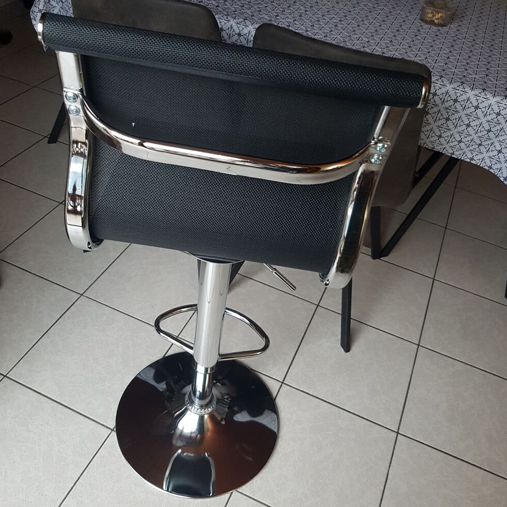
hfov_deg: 52.5
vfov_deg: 52.5
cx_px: 254
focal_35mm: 31
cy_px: 240
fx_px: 514
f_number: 1.7
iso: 250
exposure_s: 1/10
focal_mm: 4.2
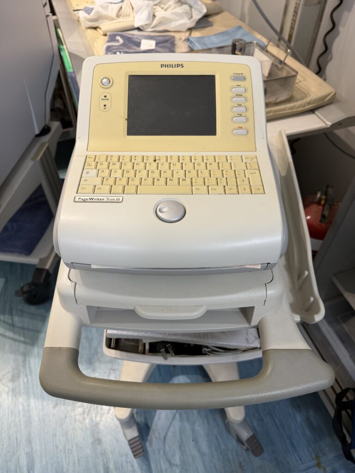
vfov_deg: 71.6
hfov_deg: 56.8
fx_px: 328
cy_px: 236
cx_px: 178
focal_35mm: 24
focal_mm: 6.76
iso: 125
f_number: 1.78
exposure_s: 1/50
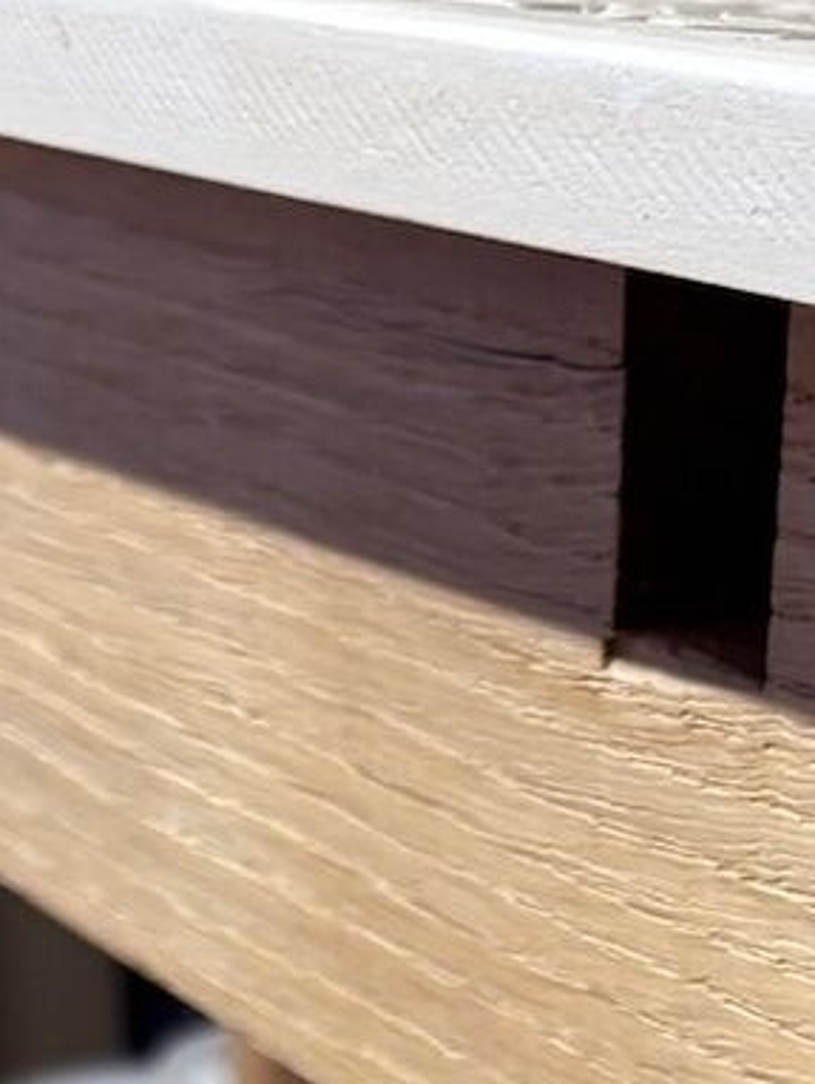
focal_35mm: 136
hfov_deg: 10.8
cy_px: 1967
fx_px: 4265
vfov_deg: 13.1
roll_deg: +0.3
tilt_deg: -27.6
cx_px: 809
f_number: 1.6
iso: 100
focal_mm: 5.96
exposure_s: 1/50
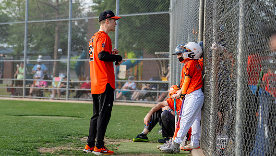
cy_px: 63
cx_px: 110
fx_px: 805
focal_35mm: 110
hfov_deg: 19.4
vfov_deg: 11.0
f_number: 2.8
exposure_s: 1/2000
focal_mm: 79
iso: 500
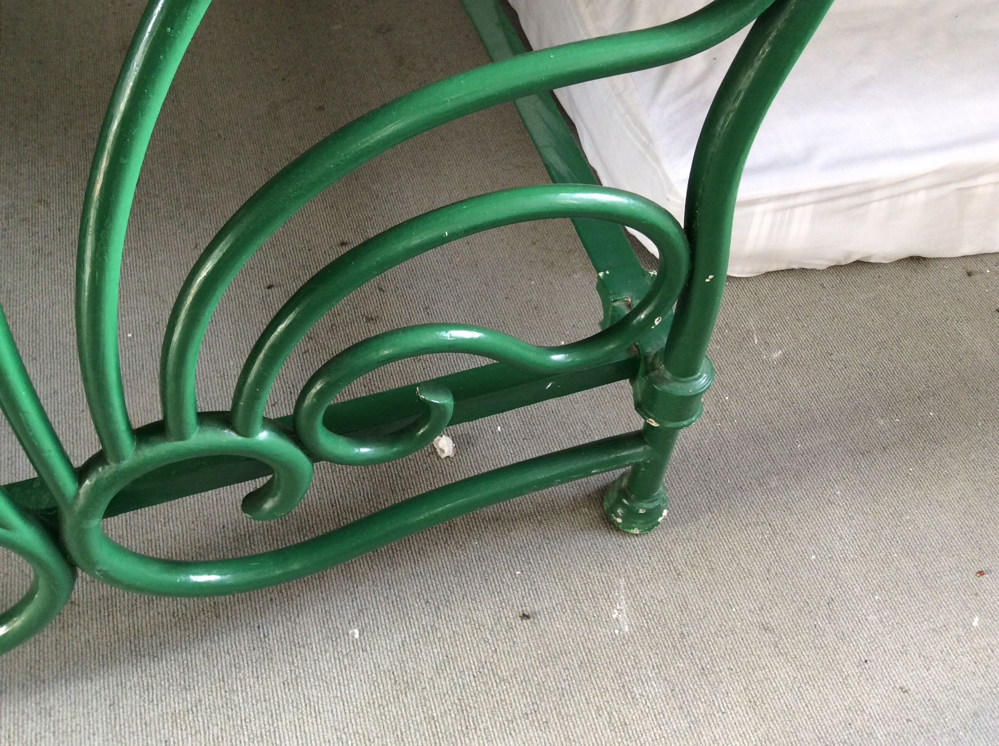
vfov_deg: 44.1
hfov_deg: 56.9
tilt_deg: -51.6
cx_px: 500
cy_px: 373
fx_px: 922
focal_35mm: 32
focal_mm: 3.3
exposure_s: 1/50
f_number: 2.4
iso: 40
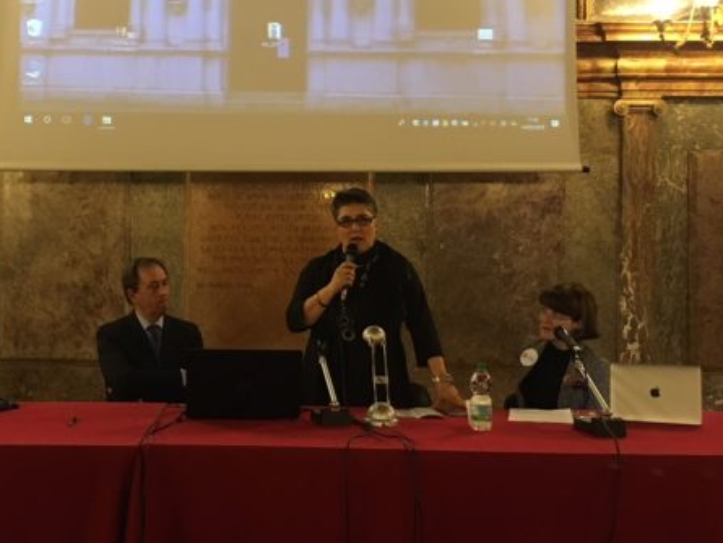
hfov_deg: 37.8
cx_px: 245
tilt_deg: +1.4
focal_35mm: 50
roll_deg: -1.2
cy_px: 229
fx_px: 1045
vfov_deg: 29.1
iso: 250
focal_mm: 4.15
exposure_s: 1/33
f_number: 2.2
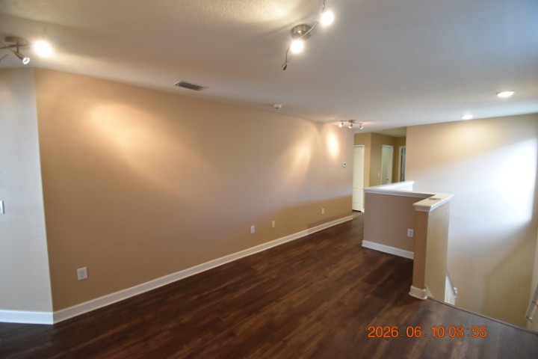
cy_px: 180
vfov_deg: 77.3
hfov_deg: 100.4
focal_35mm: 15
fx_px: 224
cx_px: 269
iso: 800
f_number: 3.5
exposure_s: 1/30
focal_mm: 10
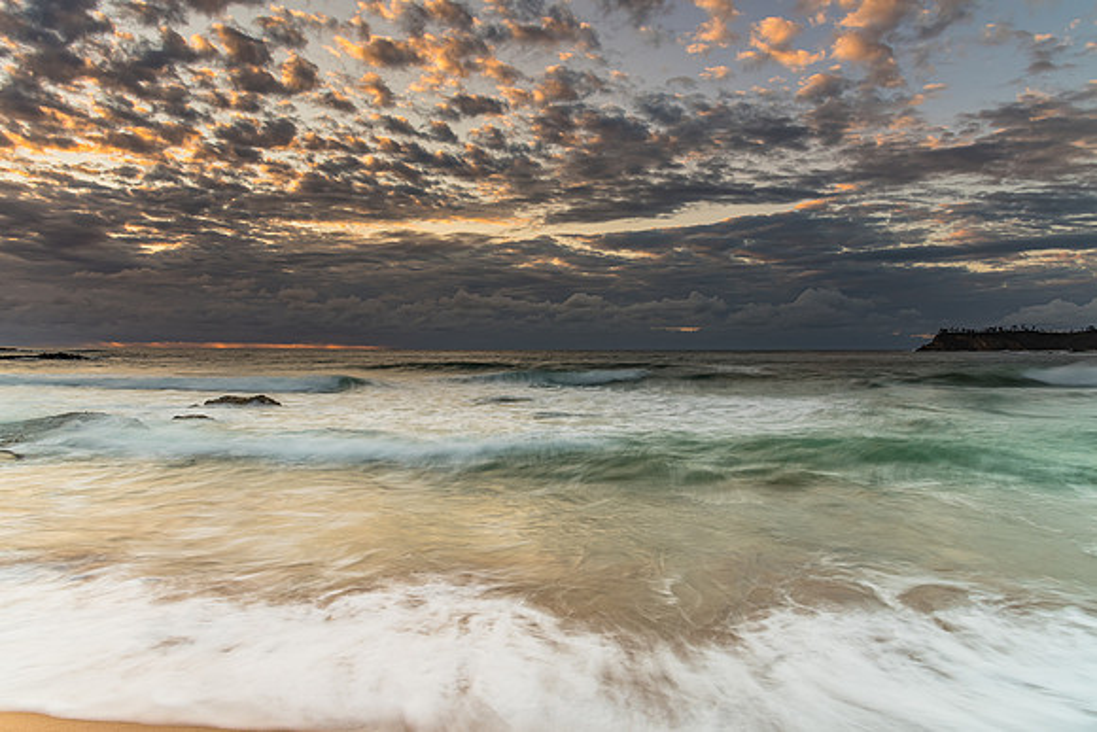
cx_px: 548
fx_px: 743
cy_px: 366
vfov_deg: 52.5
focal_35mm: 24
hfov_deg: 72.9
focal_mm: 24
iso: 100
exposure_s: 1.3
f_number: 9
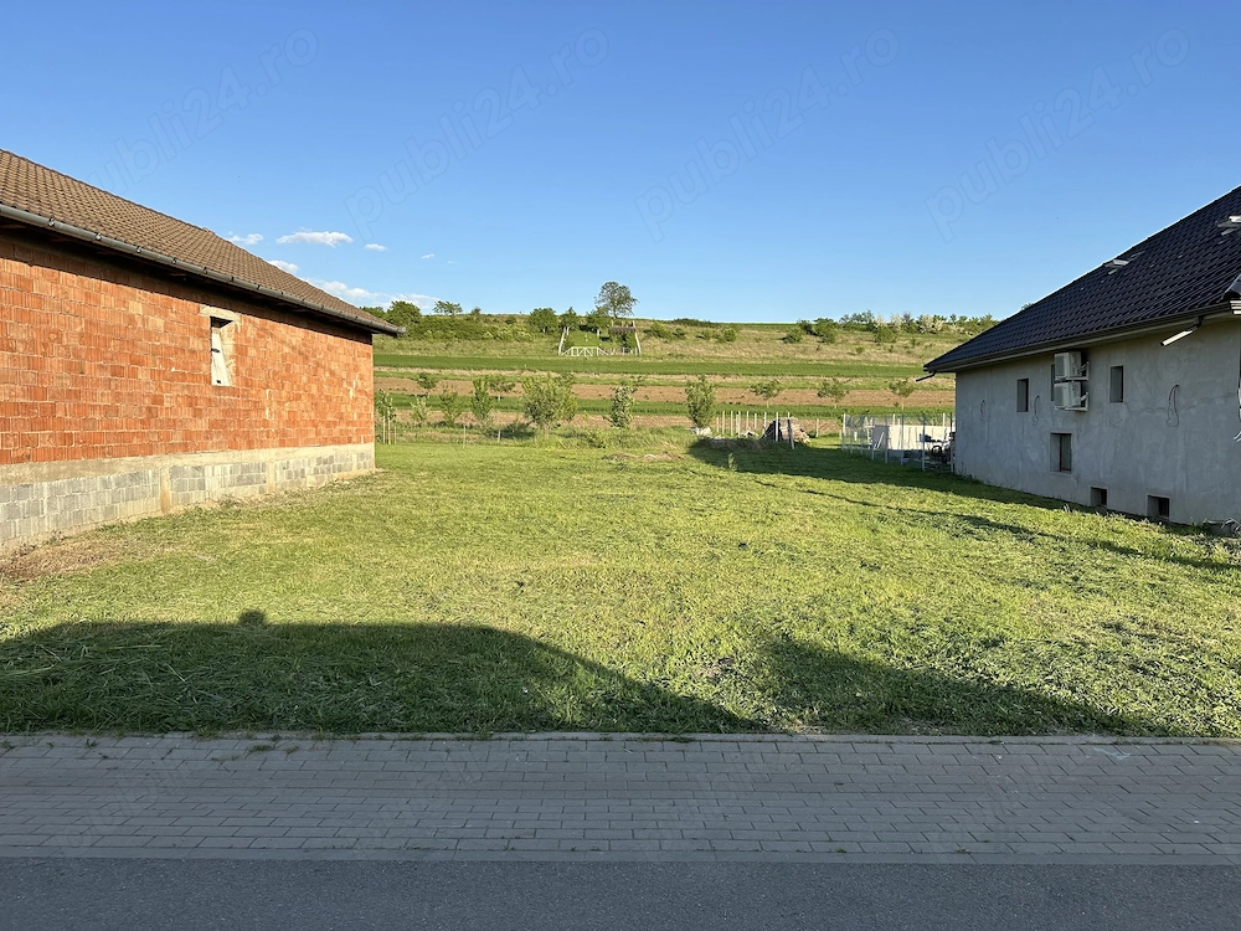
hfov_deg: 71.6
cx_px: 620
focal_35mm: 24
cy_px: 466
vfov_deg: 56.8
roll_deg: -0.4
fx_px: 860
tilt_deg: -1.2
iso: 80
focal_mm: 6.86
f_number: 1.78
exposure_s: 1/2660
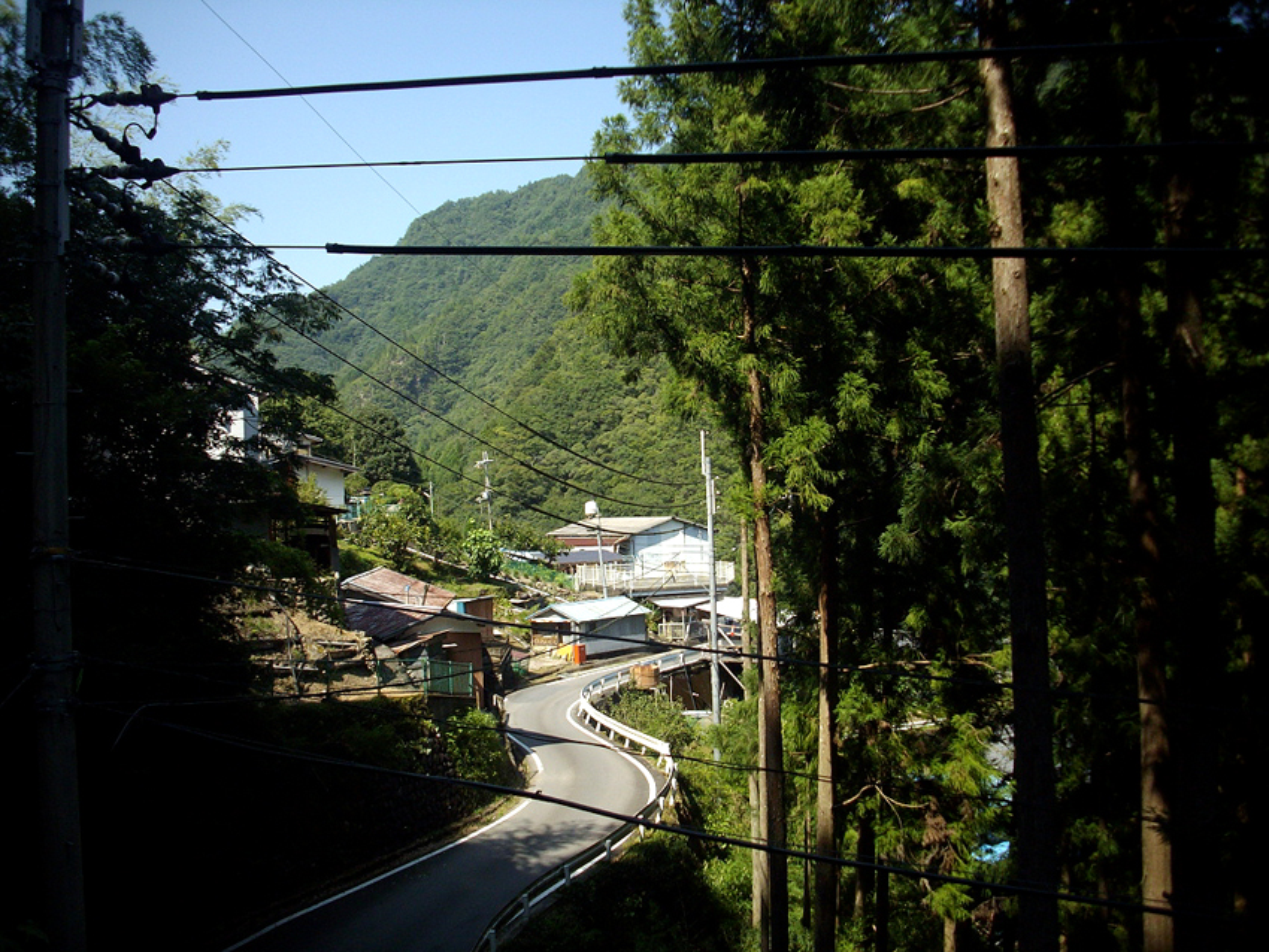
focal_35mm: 37
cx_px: 634
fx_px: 1357
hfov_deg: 50.1
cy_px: 476
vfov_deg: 38.7
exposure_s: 1/160
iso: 80
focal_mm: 6.2
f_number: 5.6
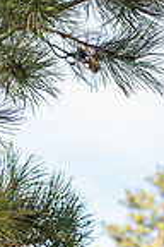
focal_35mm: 266
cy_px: 259
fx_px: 1818
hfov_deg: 5.1
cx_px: 246
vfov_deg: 7.7
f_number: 4
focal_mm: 85
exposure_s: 1/125
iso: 31
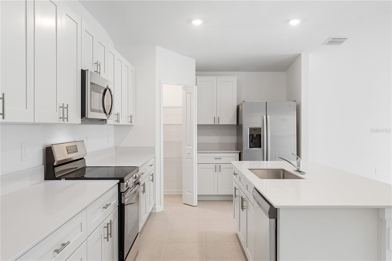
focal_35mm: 28
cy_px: 130
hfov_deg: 65.5
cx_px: 196
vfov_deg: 46.4
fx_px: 305
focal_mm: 28
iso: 100
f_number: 9
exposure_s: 2
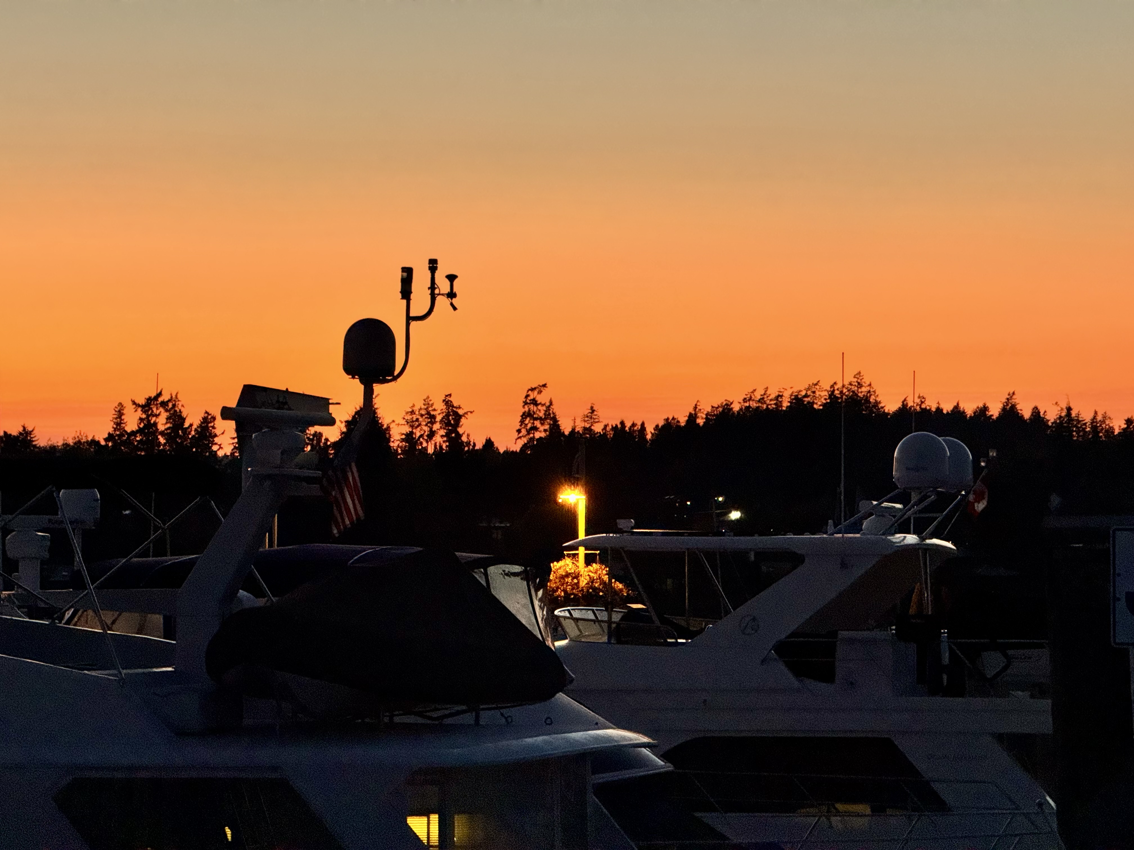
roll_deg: +1.2
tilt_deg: +1.7
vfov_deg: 12.3
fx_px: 3931
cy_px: 425
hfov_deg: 16.4
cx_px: 567
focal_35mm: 120
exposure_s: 1/60
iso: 640
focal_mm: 15.66
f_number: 2.8
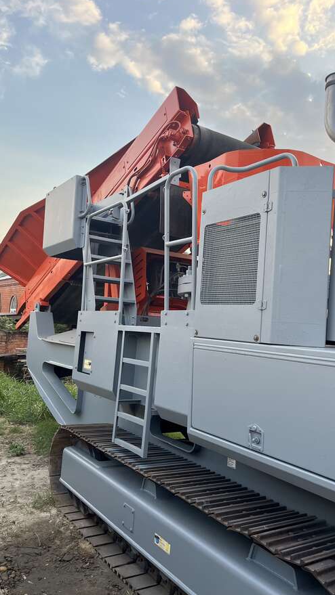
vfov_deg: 66.1
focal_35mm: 29
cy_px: 299
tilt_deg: +2.4
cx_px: 174
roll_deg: -4.1
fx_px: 458
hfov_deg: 40.1
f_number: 1.6
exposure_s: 1/368
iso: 50
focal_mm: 5.1
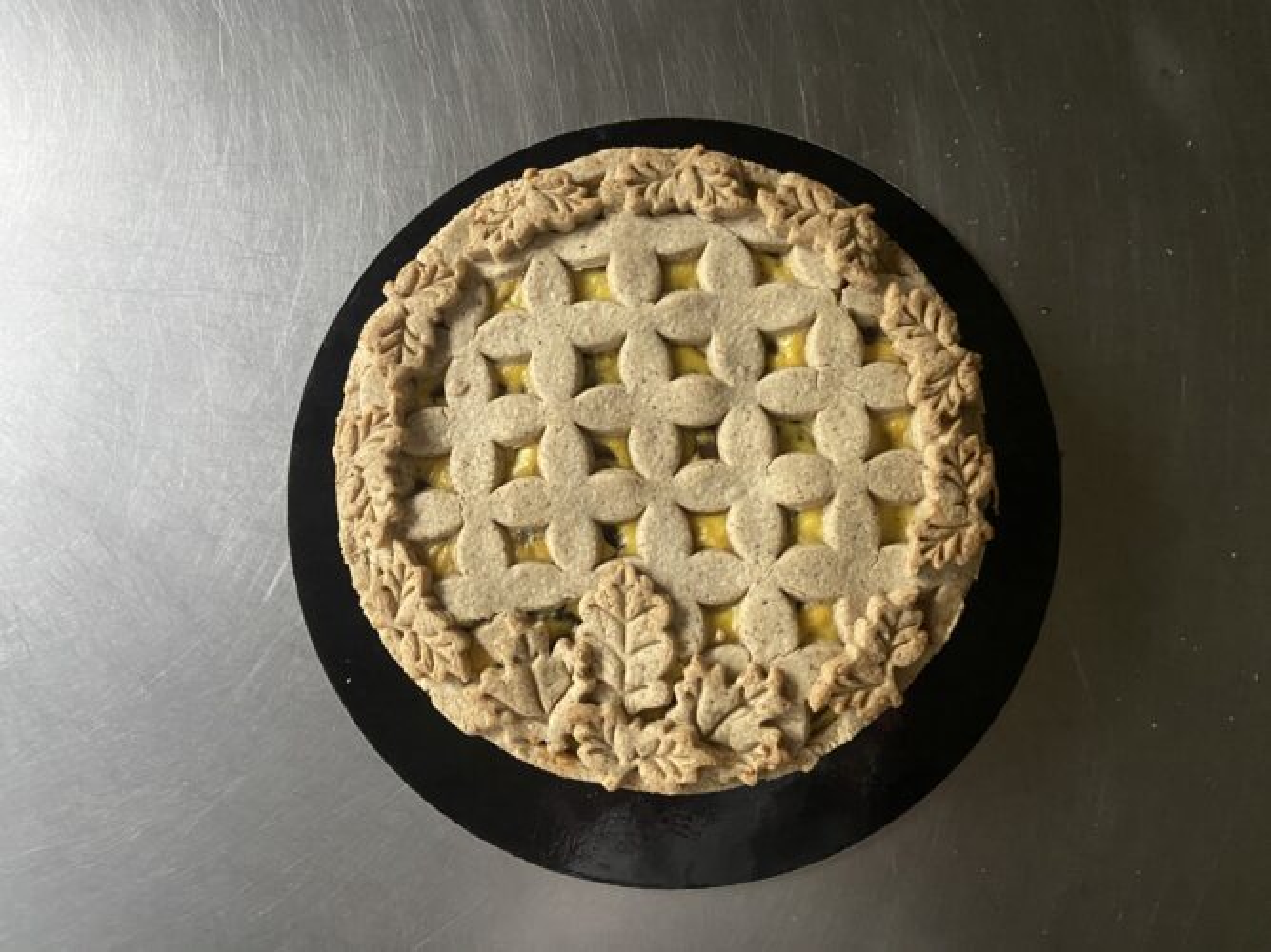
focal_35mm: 26
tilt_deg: -81.9
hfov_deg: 67.3
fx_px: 954
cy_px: 476
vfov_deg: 53.0
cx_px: 636
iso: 640
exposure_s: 1/30
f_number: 1.8
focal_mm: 4.25
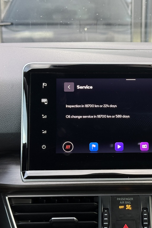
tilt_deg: -12.6
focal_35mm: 67
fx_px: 424
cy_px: 114
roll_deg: +0.1
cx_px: 118
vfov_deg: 30.1
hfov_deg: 20.1
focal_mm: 6.76
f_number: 1.78
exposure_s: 1/36
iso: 400
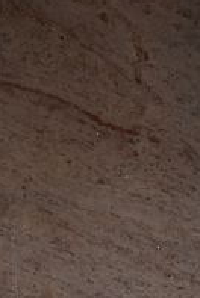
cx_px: 84
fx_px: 1021
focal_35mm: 123
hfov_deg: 11.2
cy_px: -507
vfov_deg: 11.9
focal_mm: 10
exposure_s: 1/200
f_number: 10
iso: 250
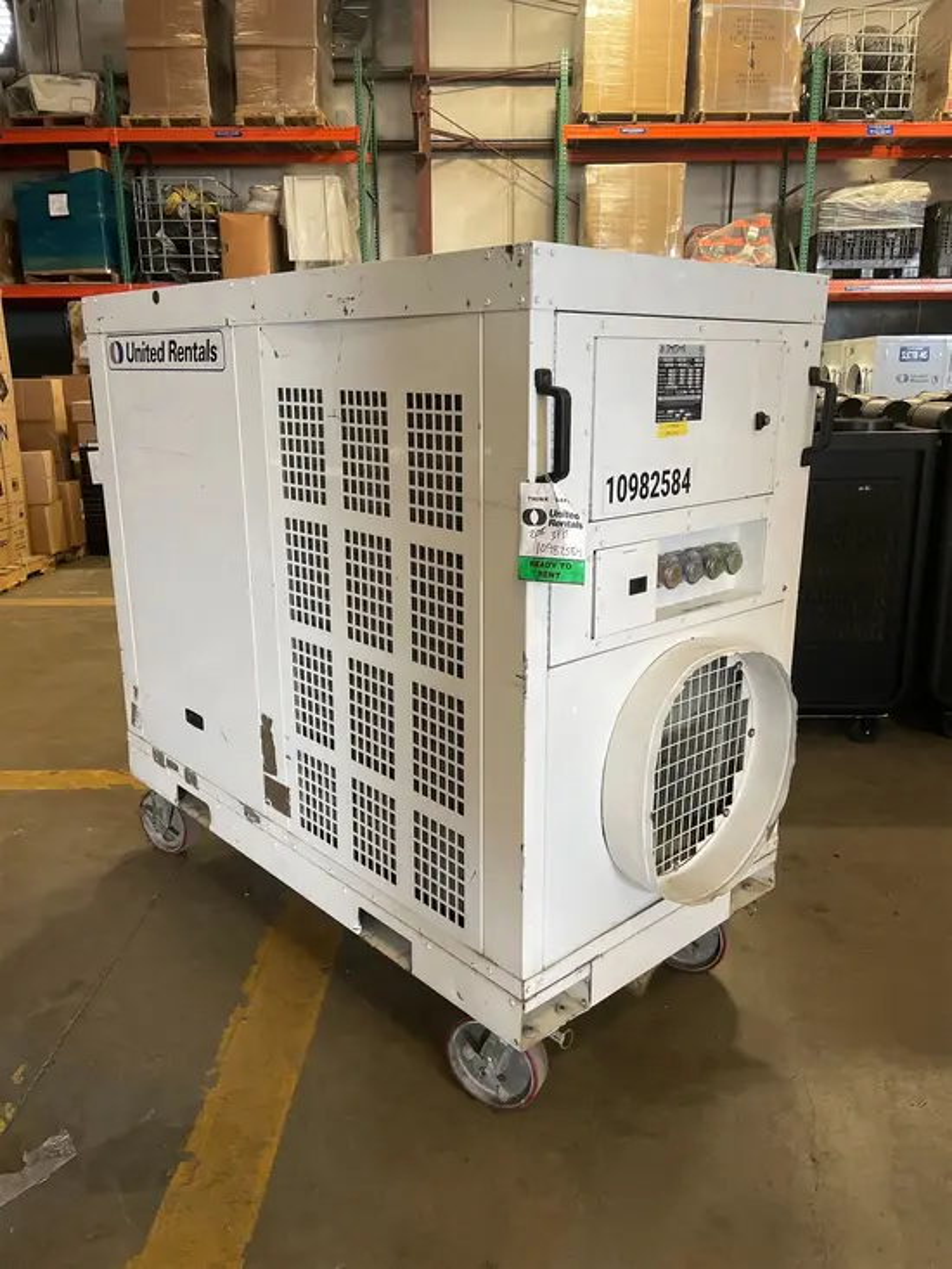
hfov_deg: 53.1
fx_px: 953
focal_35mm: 26
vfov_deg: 67.3
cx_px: 476
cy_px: 634
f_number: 1.6
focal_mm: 4.2
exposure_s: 1/60
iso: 200
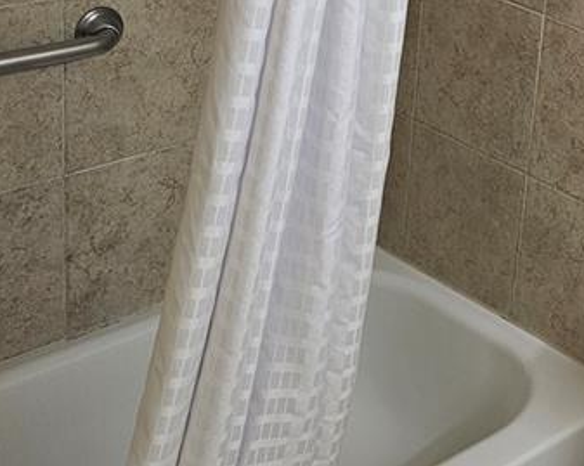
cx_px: 691
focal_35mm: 80
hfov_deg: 22.1
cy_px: 10
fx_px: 1382
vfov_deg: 18.7
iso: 80
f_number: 1.7
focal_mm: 6.3
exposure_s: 1/120
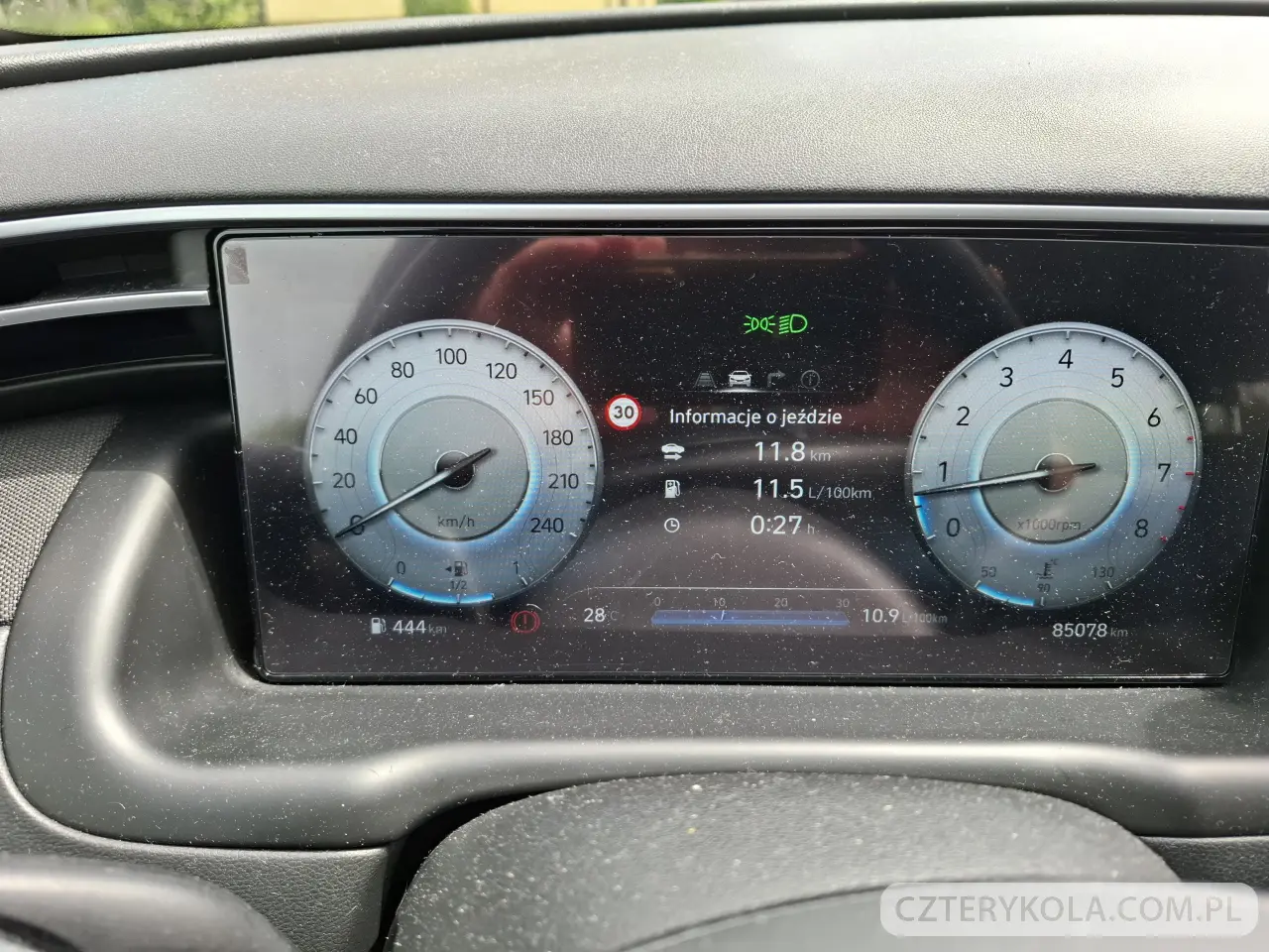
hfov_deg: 73.9
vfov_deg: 58.9
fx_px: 843
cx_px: 634
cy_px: 476
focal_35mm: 23
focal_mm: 5.54
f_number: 1.8
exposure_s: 1/356
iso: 50
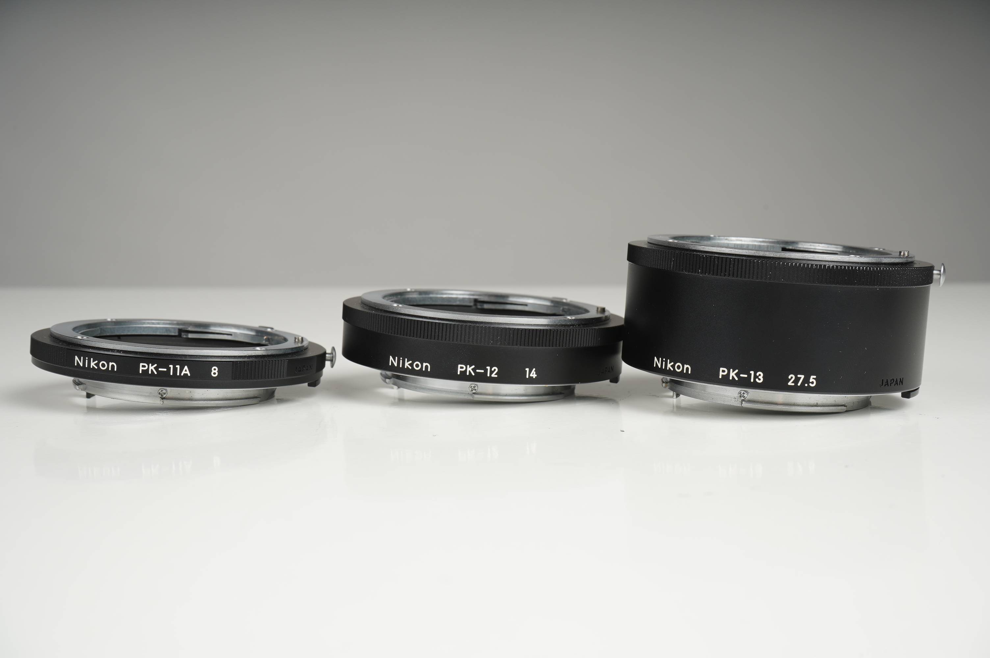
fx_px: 1374
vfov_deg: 26.9
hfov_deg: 39.6
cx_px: 495
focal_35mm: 50
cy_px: 329
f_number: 16
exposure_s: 1/200
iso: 200
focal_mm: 50
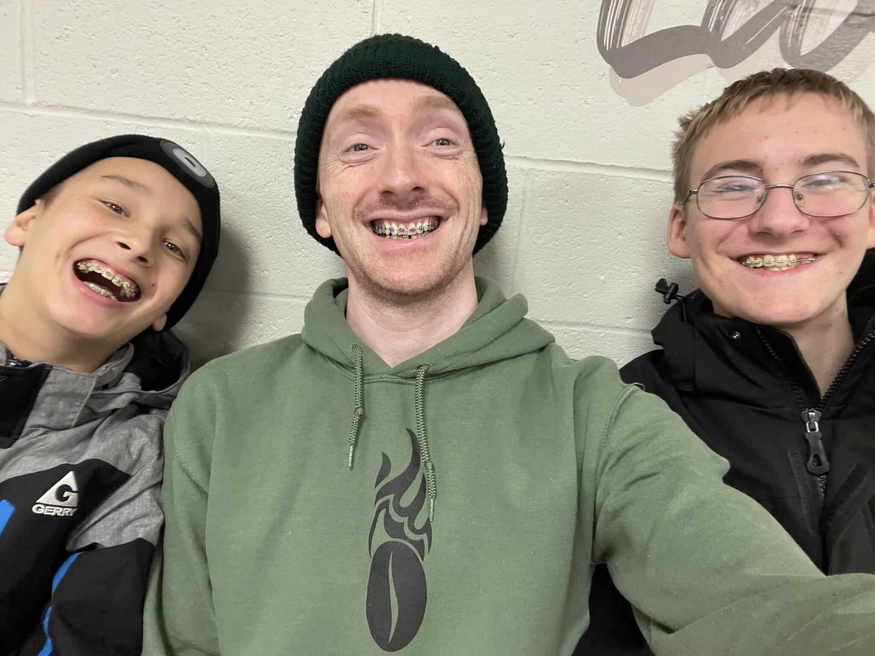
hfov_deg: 73.9
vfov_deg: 58.9
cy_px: 328
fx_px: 581
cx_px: 438
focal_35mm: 23
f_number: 2.2
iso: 320
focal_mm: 2.71
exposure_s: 1/60
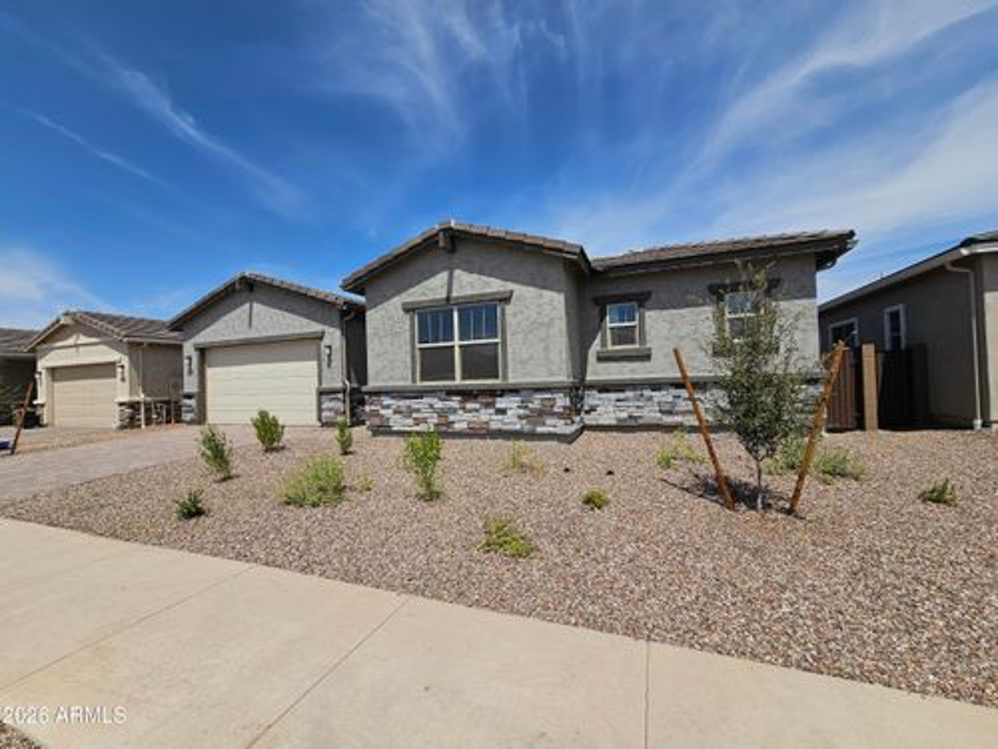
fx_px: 375
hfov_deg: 106.2
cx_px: 499
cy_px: 374
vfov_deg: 89.9
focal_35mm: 13
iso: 50
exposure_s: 1/5048
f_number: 2.2
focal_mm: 2.2
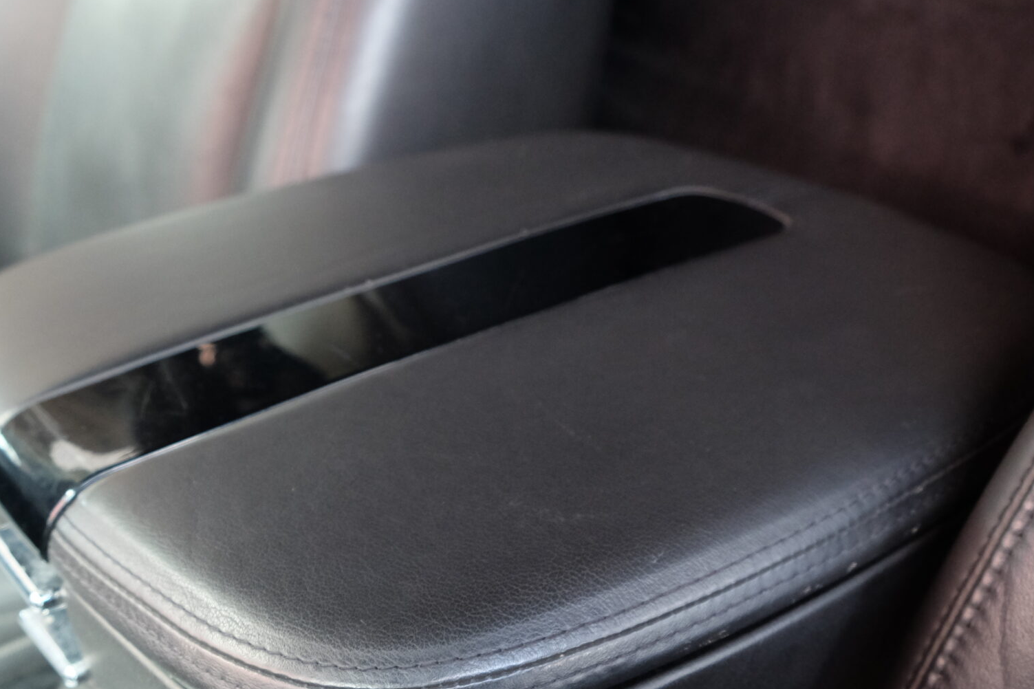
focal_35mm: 46
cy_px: 511
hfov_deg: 42.5
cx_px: 405
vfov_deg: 28.8
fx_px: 1321
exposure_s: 1/30
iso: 2000
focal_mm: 18
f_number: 4
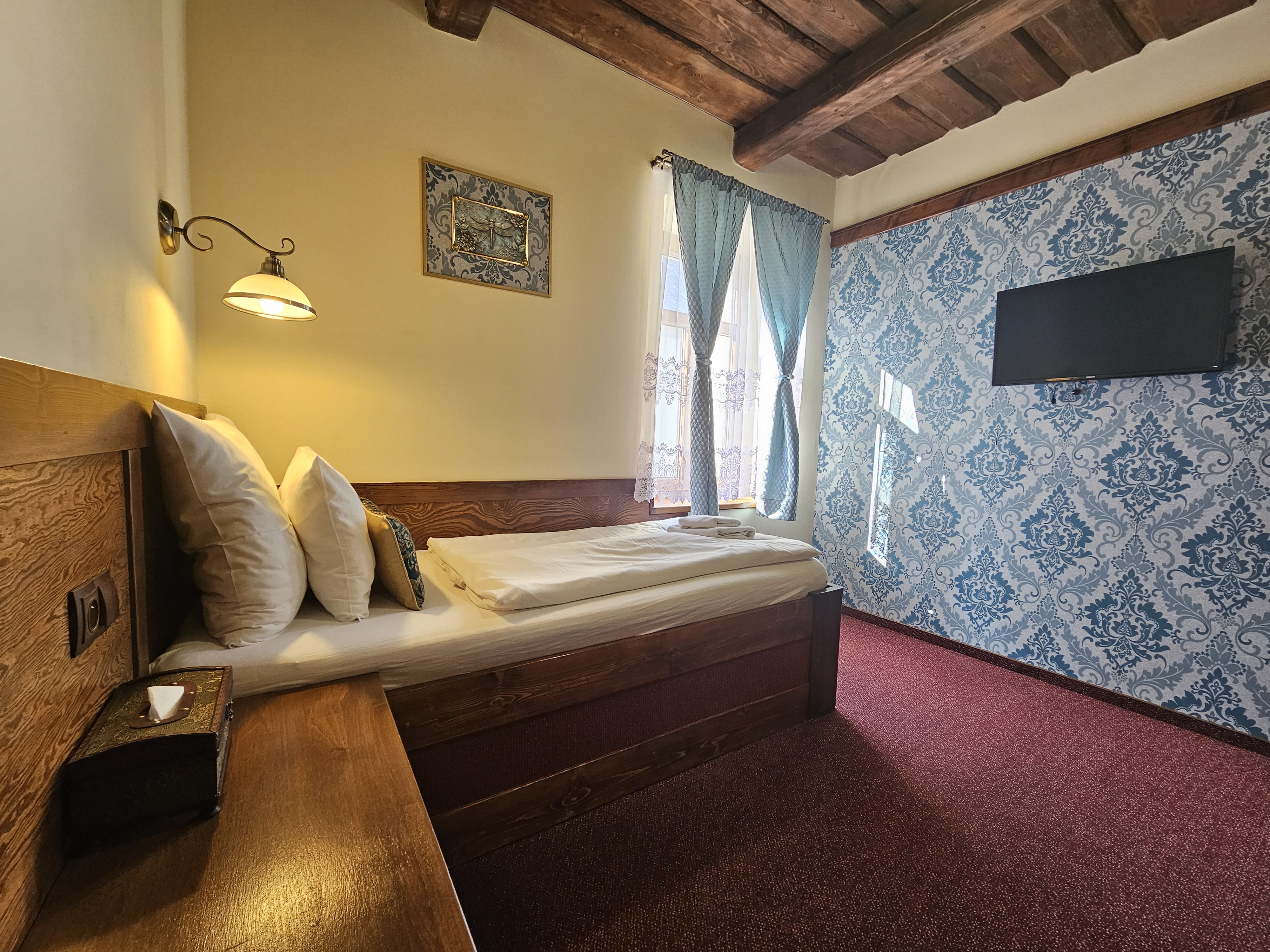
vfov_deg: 89.9
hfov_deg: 106.2
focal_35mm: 13
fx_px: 477
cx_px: 635
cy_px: 476
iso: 100
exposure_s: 1/50
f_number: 2.2
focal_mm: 2.2
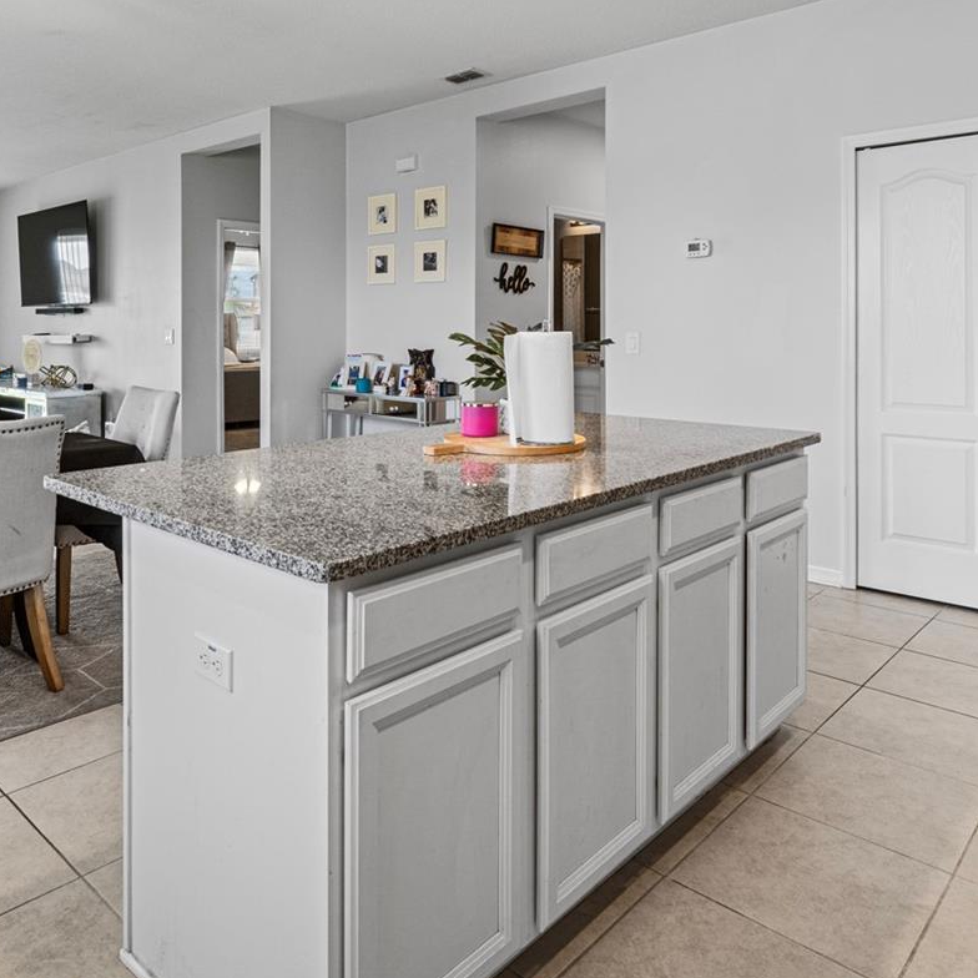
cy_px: 323
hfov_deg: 60.6
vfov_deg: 59.5
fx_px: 831
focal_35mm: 26
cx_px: 404
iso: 250
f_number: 9
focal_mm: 10
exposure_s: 1/5
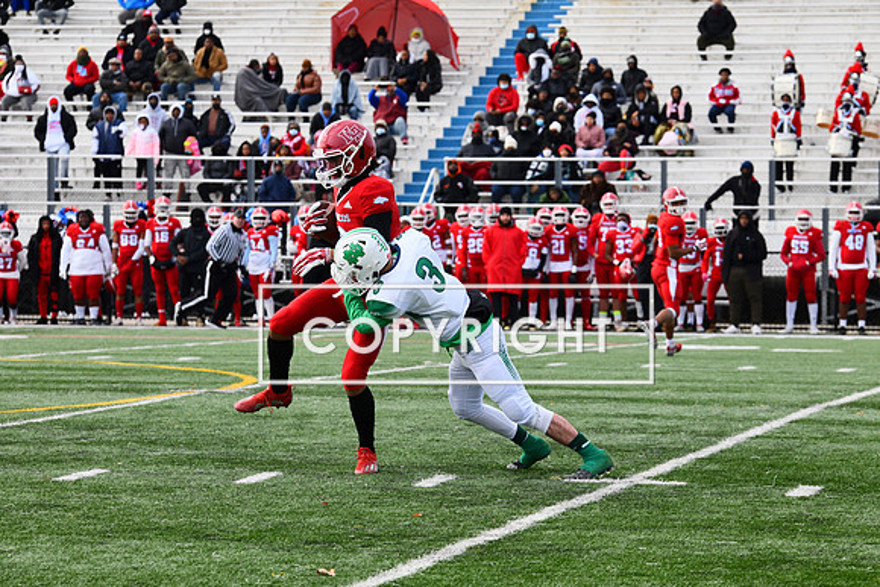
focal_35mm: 135
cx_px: 440
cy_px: 294
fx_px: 3301
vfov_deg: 10.2
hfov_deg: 15.2
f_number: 6.3
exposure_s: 1/1250
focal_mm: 135
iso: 500
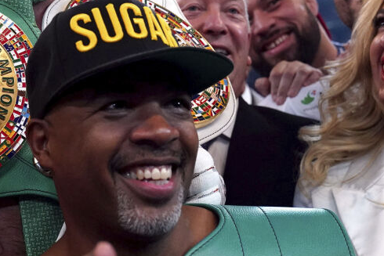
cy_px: 53
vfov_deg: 13.9
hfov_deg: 20.6
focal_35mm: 98
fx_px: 1046
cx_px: 80
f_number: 4
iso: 6400
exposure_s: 1/1250
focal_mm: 40
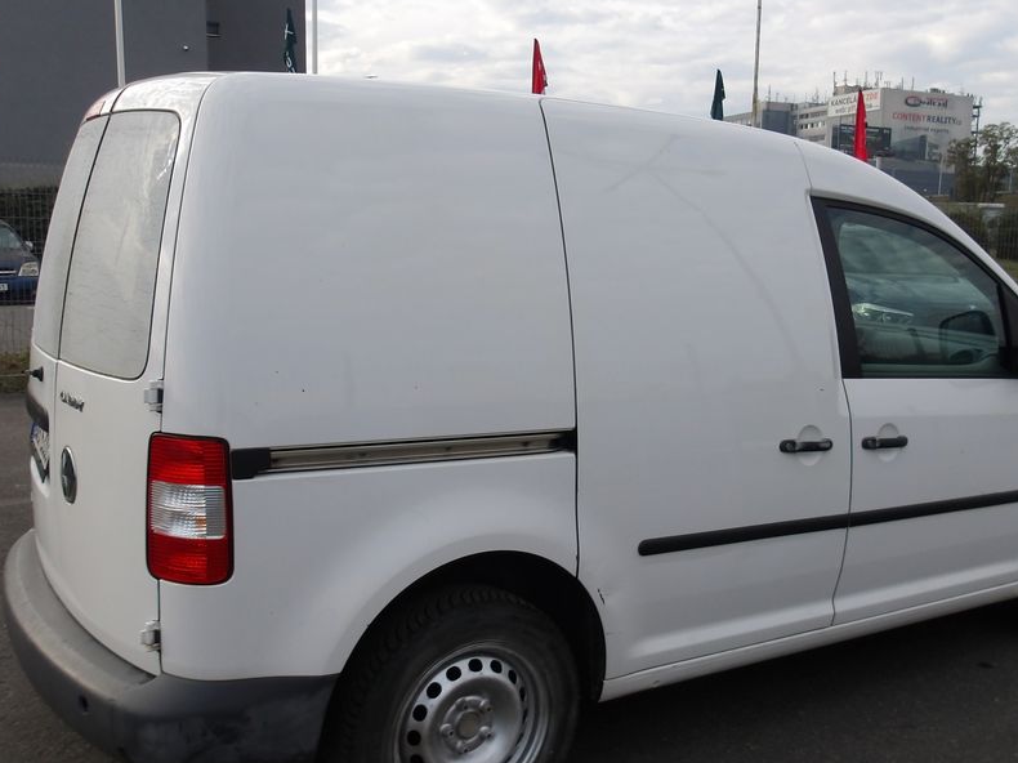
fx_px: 1029
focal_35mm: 35
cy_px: 402
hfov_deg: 52.4
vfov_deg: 40.7
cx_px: 598
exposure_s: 1/870
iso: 100
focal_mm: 4.9
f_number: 3
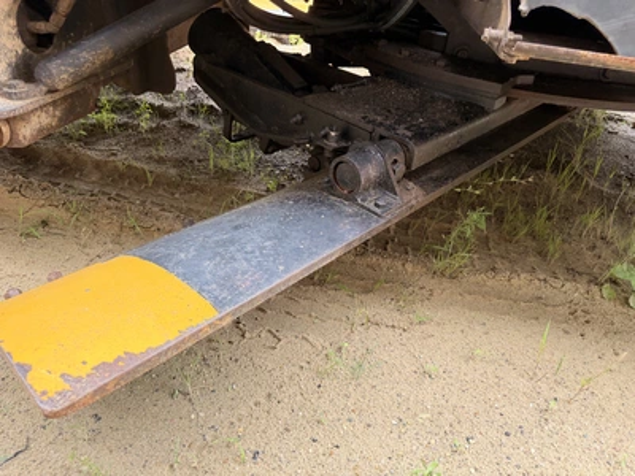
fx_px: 440
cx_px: 318
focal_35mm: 24
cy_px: 238
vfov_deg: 56.8
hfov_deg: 71.6
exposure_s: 1/162
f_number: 1.78
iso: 125
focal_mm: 6.76
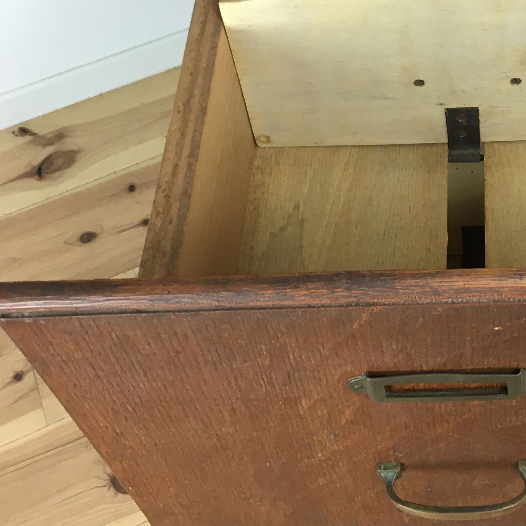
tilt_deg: -48.6
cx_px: 483
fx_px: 1117
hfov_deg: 25.6
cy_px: 28
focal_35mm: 65
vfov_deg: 25.5
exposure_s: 1/33
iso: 64
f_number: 2.2
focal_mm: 4.15
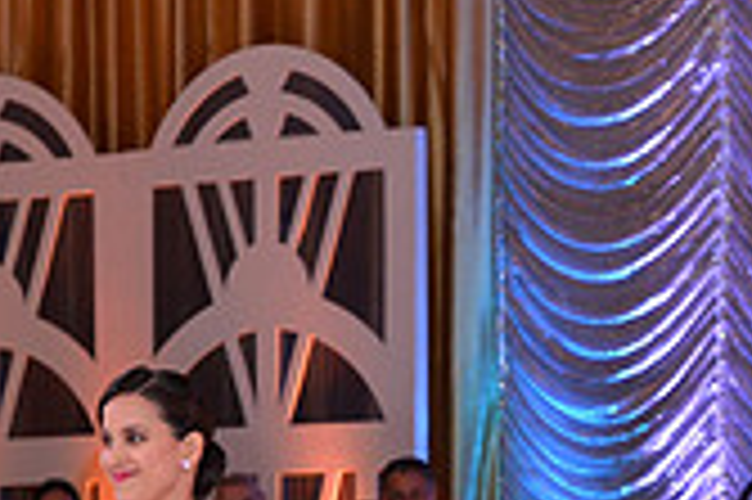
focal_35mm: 243
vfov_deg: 5.6
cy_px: 732
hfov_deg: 8.5
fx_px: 5071
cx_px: 608
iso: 1600
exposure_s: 1/250
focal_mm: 70
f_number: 6.3
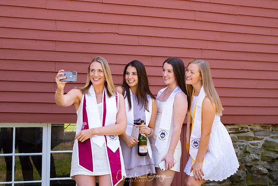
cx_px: 139
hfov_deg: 19.5
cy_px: 93
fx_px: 811
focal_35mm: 105
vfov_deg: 13.0
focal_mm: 70
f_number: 2.8
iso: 100
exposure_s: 1/250
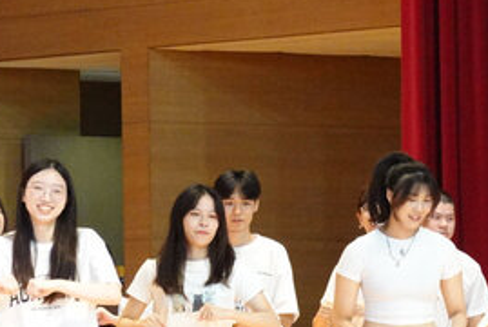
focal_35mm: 491
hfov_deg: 4.2
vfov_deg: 2.8
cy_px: 152
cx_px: 434
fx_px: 6663
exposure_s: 1/200
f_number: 4.5
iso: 4000
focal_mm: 68.44
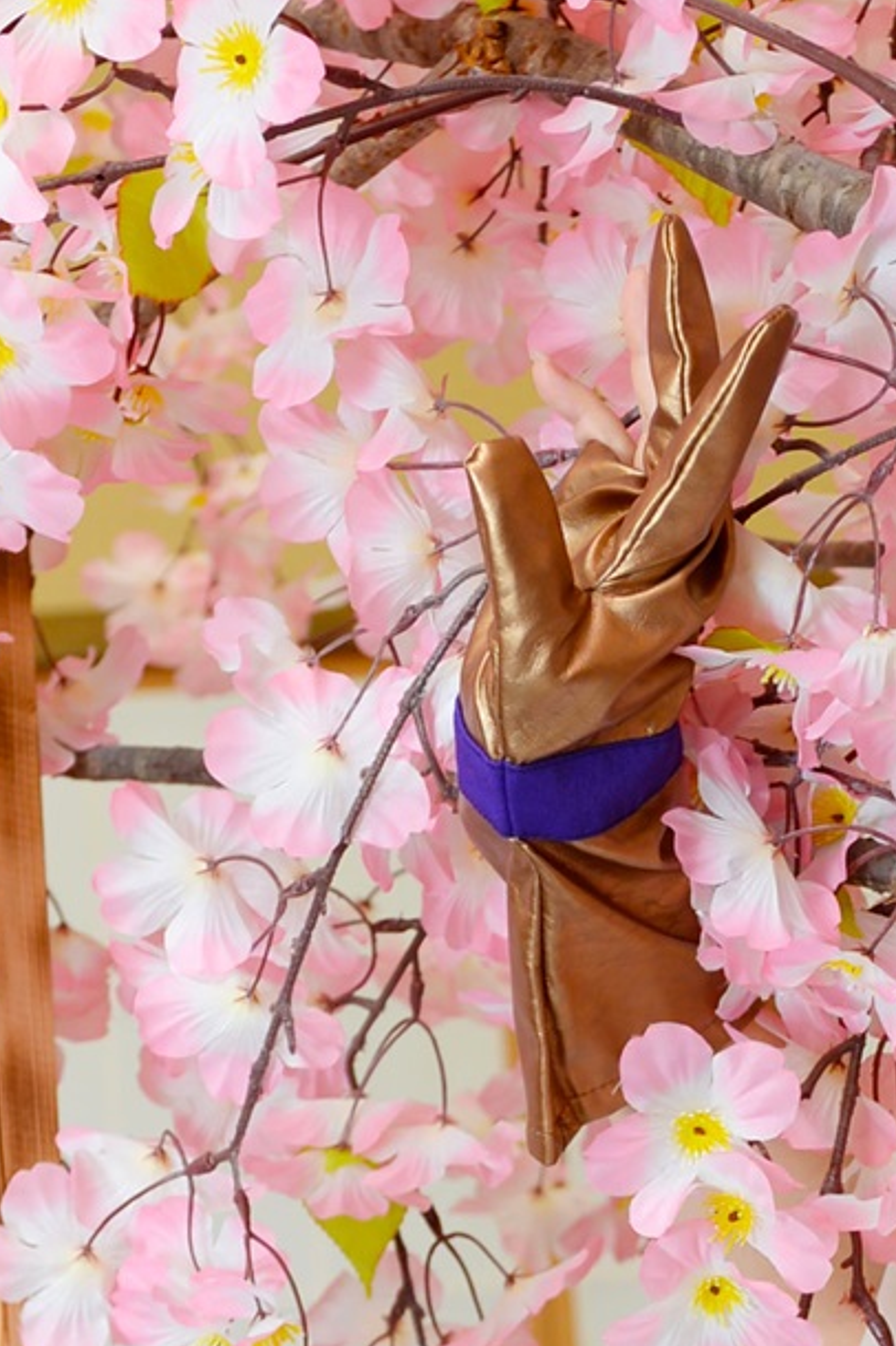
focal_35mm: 126
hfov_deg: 10.7
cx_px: 959
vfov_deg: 16.1
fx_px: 4709
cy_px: 1145
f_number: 4
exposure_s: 1/125
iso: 200
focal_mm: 32
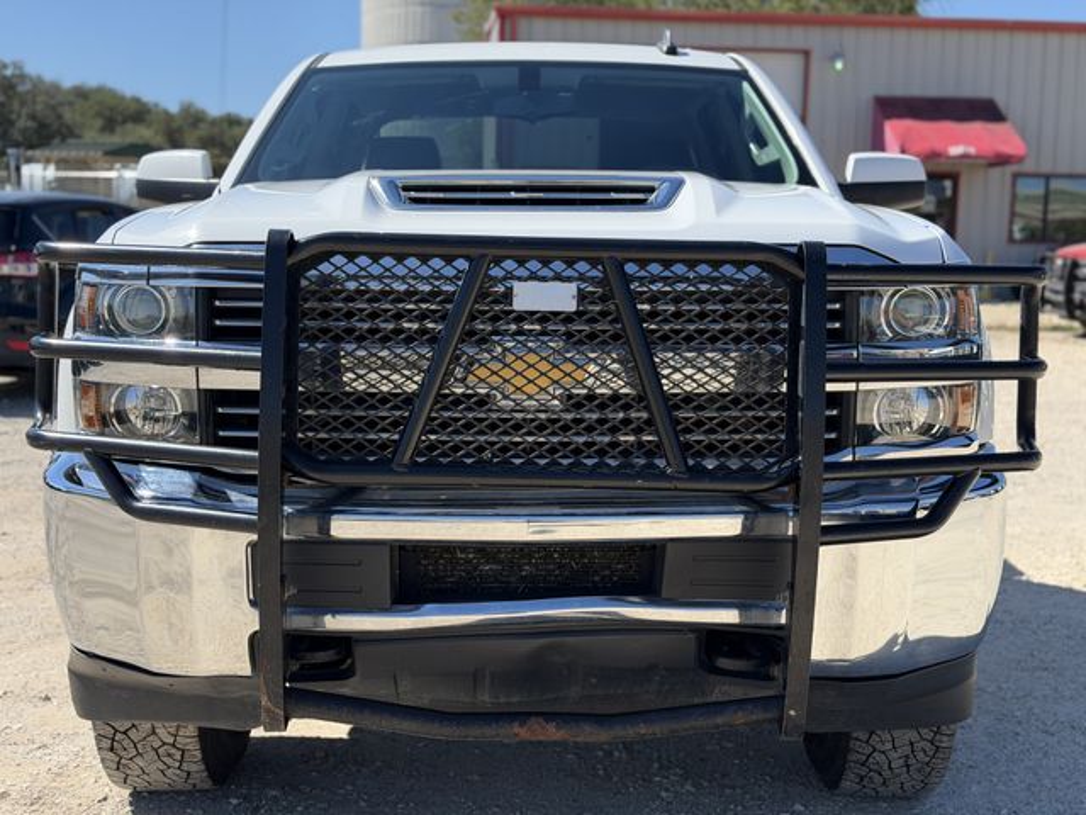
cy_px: 408
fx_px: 1506
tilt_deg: -6.6
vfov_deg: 30.3
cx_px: 543
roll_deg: -1.2
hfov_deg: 39.7
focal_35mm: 48
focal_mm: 6.76
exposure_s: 1/3891
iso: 100
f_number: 1.78
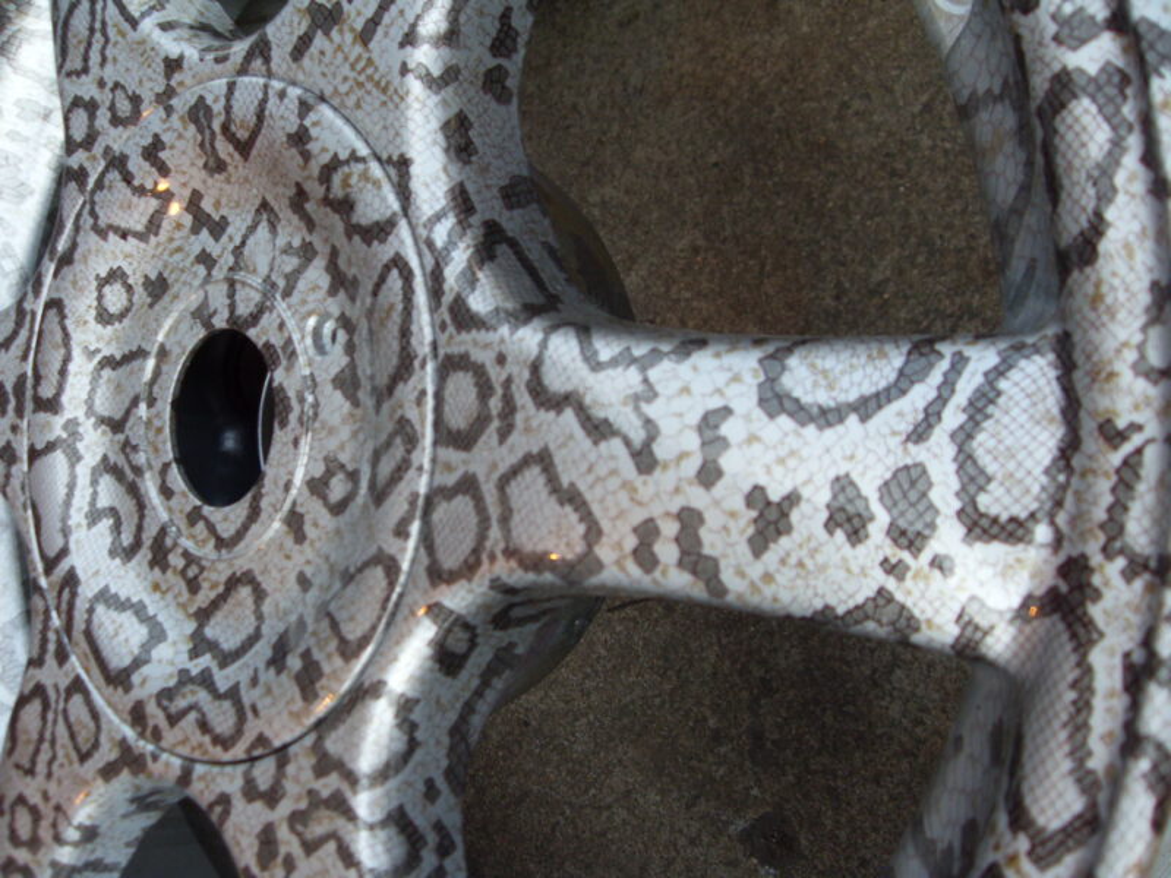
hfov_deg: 52.6
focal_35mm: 35
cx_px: 586
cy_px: 439
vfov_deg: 40.7
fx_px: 1184
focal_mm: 6.3
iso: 80
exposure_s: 1/350
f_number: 2.8
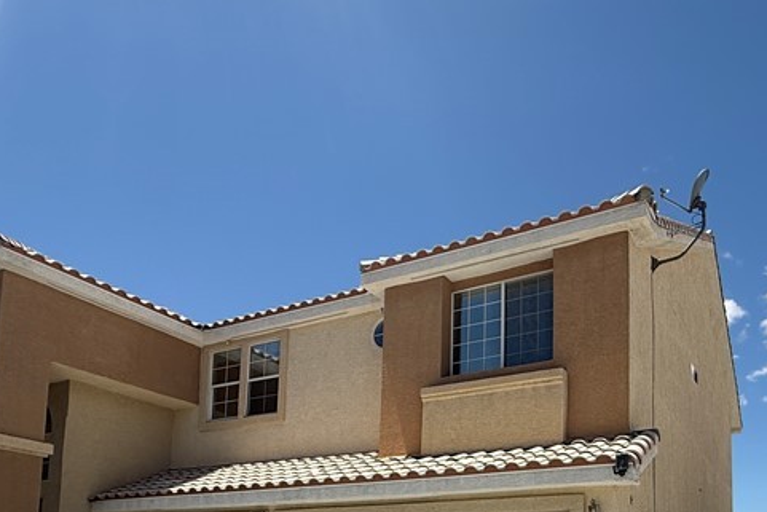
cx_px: 451
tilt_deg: +9.3
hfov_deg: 59.9
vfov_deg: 37.4
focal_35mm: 31
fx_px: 661
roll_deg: +0.5
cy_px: 523
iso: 50
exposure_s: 1/3460
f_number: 2.2
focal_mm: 2.22
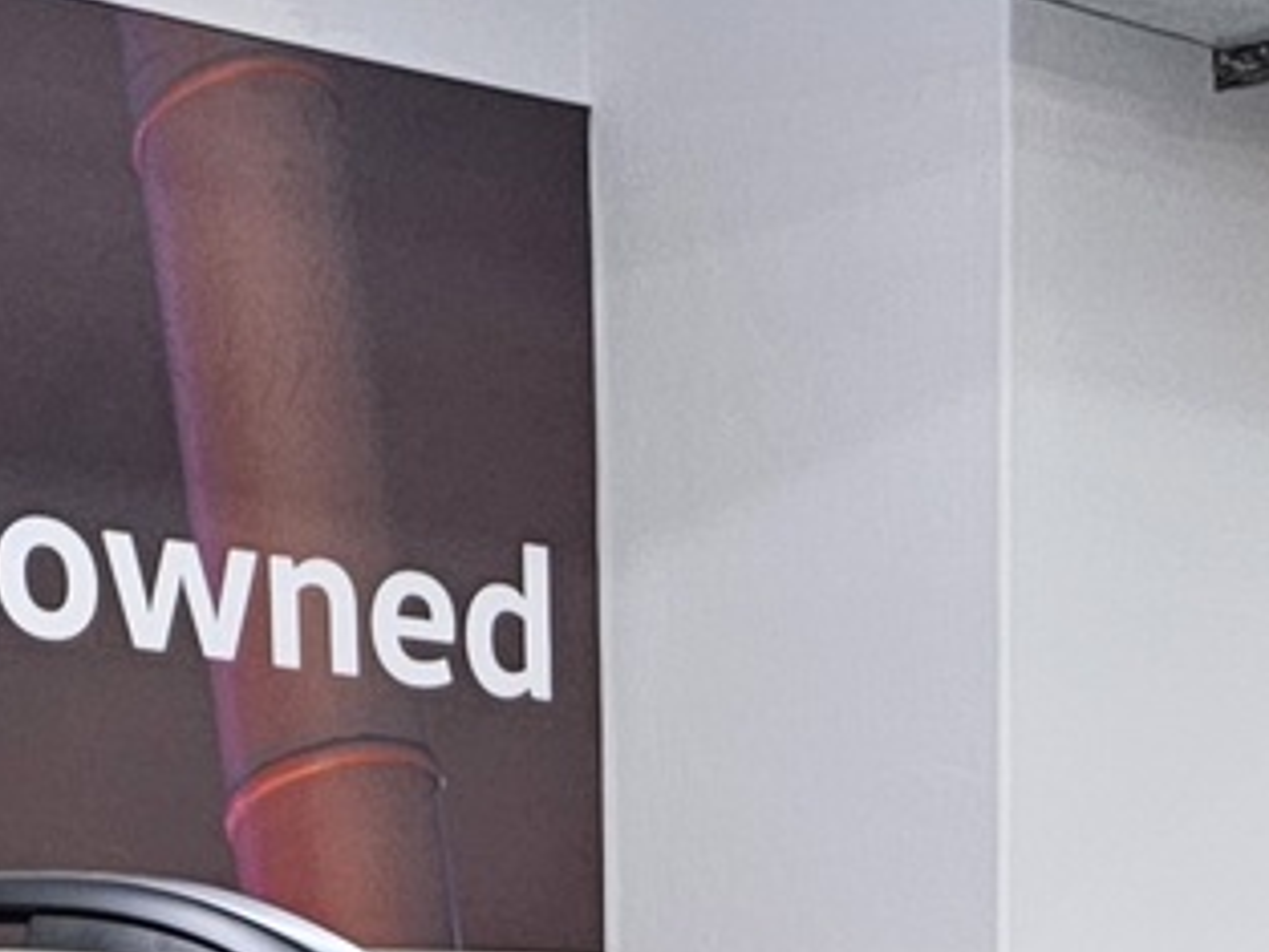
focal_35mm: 124
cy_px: 2455
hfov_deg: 15.2
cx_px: 1646
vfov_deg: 10.1
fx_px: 4548
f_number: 1.7
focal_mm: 6.3
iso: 320
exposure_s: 1/101
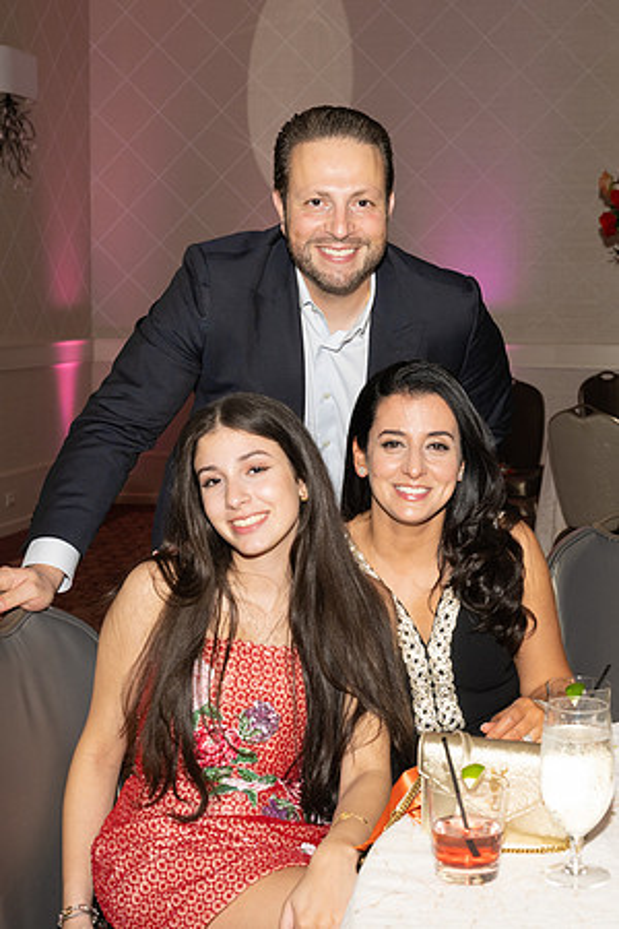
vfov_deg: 33.4
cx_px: 386
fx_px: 1547
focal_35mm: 60
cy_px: 464
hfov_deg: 22.6
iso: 800
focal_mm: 40
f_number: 5.6
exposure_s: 1/100
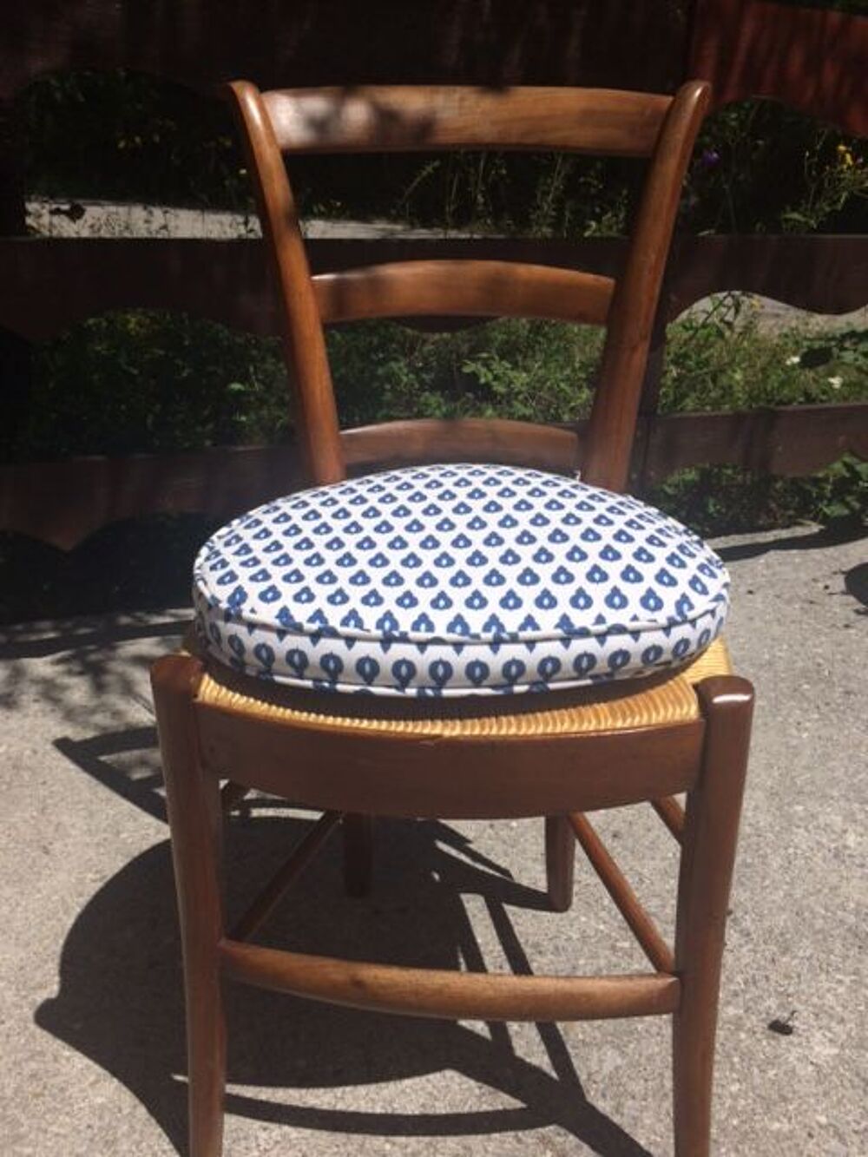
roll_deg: -0.7
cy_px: 578
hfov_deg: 48.2
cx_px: 434
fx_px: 969
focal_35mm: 29
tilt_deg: -25.6
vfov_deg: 61.7
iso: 32
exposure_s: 1/4566
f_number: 2.2
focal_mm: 4.15
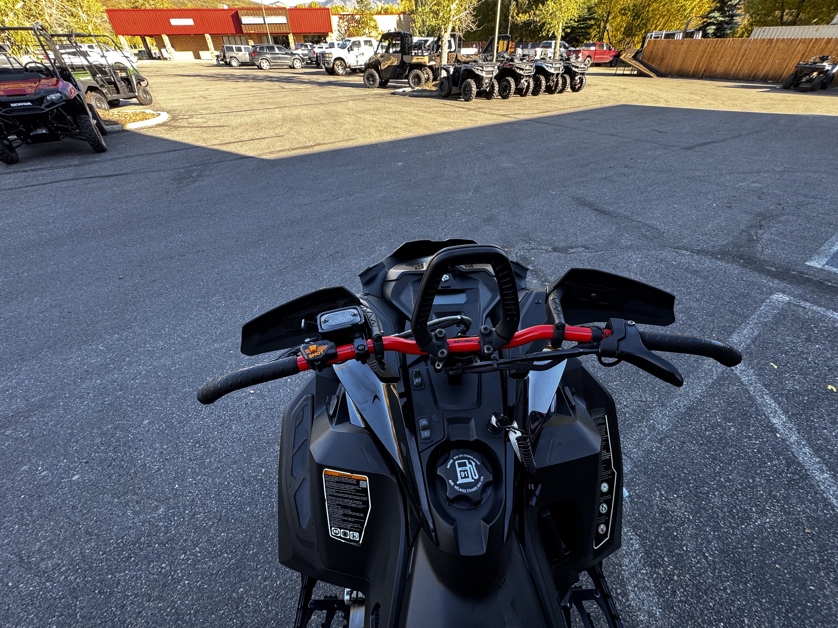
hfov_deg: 102.1
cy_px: 314
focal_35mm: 14
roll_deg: +0.5
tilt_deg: -39.2
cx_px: 419
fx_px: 339
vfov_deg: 85.7
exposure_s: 1/99
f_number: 2.2
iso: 80
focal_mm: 2.22
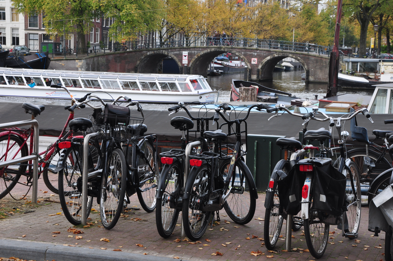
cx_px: 196
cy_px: 130
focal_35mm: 78
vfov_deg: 17.4
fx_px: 850
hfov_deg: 26.0
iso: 400
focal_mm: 52
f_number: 8
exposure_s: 1/250
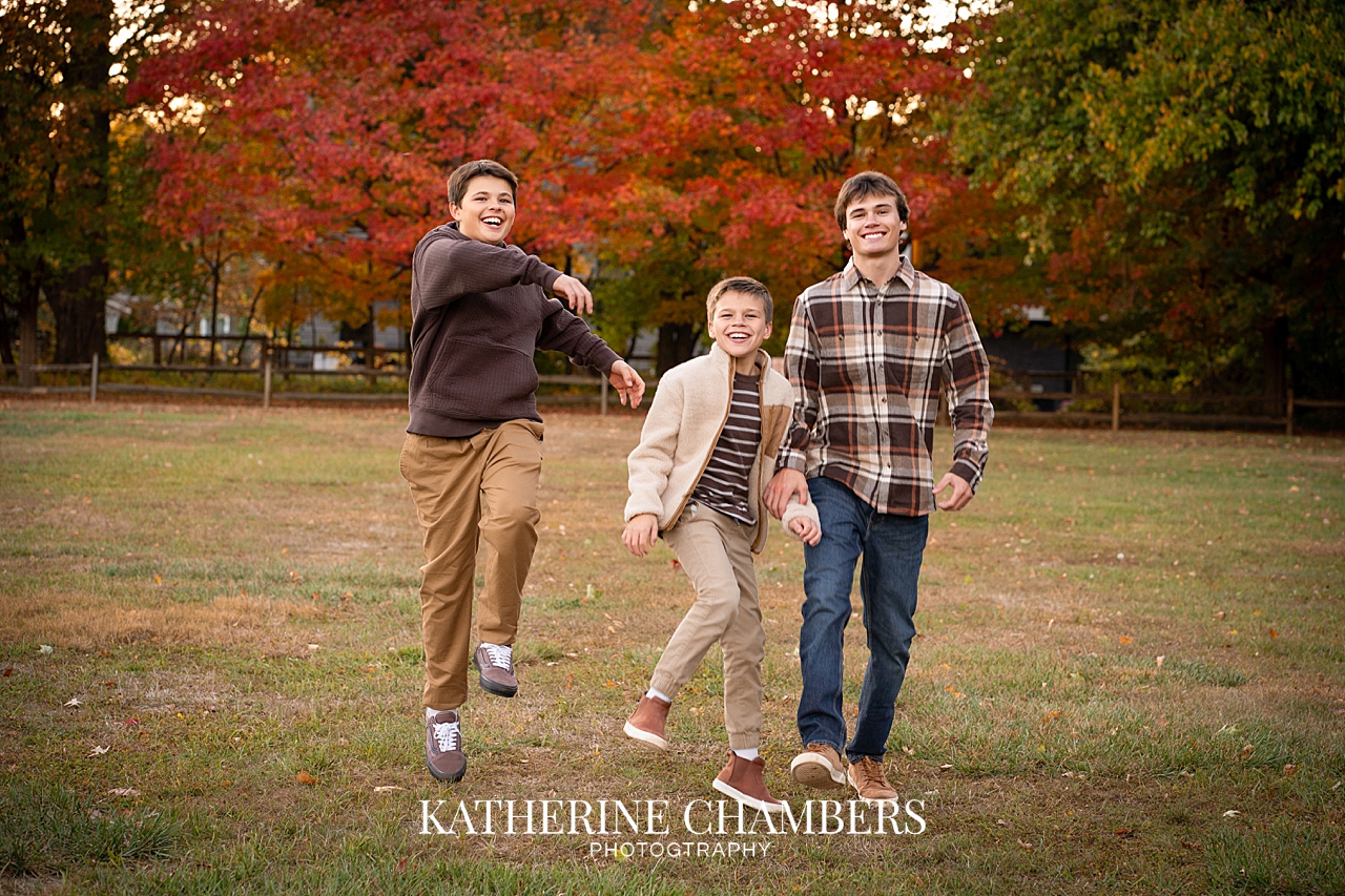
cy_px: 448
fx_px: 3175
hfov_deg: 23.9
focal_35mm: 85
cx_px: 672
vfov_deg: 16.1
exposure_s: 1/160
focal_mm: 85
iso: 1000
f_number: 5
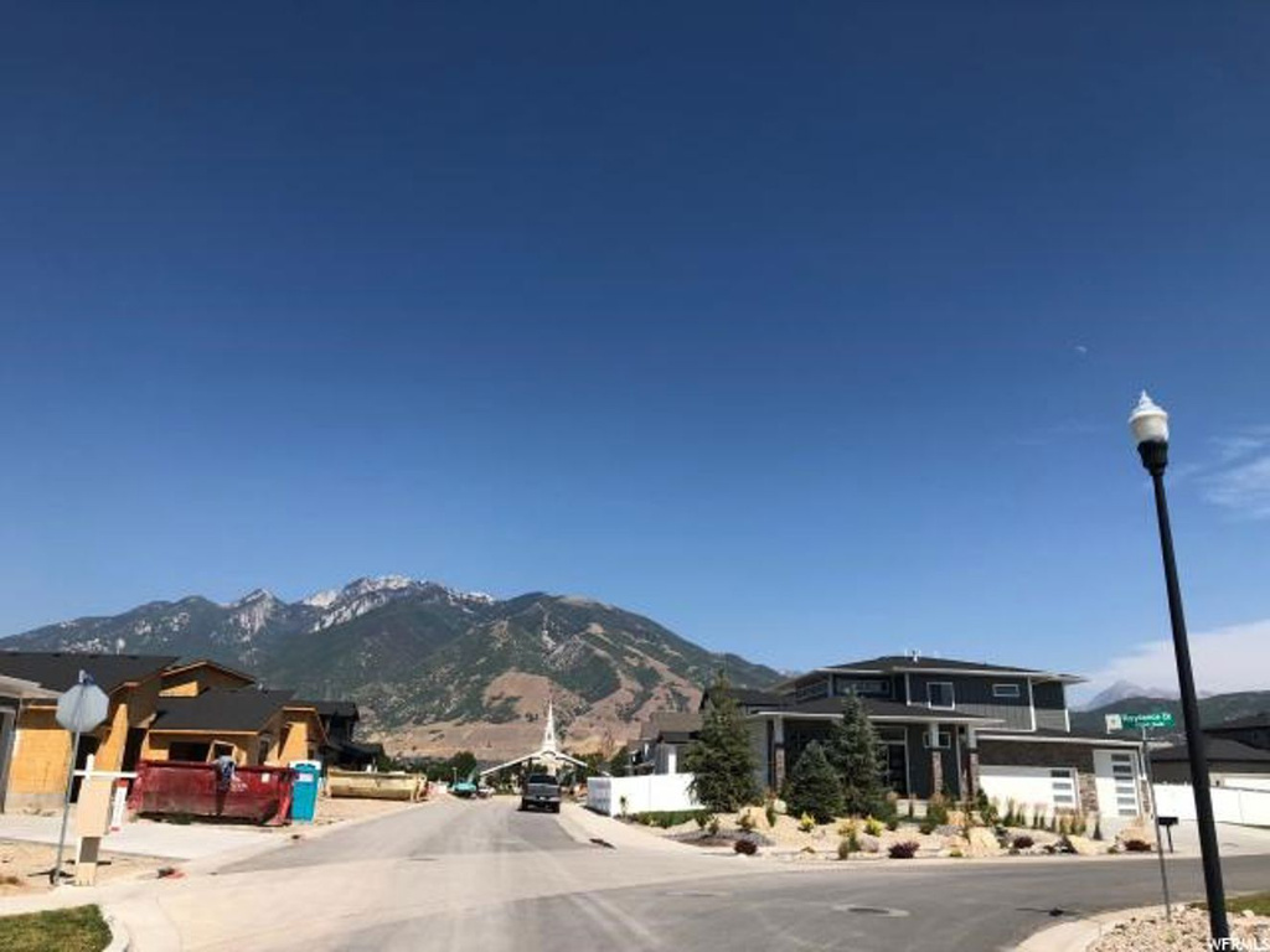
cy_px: 476
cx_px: 635
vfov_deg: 49.7
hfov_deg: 63.4
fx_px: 1027
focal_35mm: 28
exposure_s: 1/2288
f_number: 1.8
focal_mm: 3.99
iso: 25
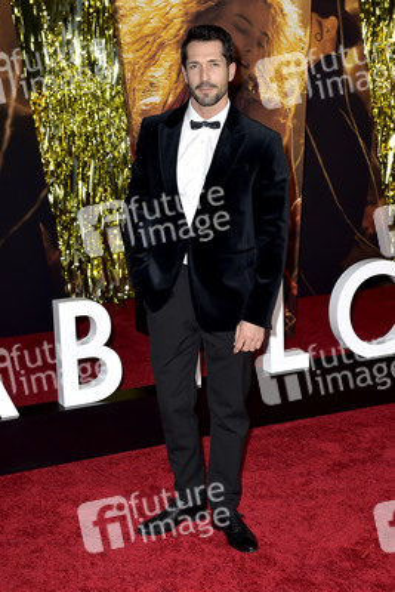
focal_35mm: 60
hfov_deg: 22.6
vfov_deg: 33.4
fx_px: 987
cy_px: 296
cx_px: 198
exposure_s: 1/250
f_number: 6.3
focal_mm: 60
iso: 640
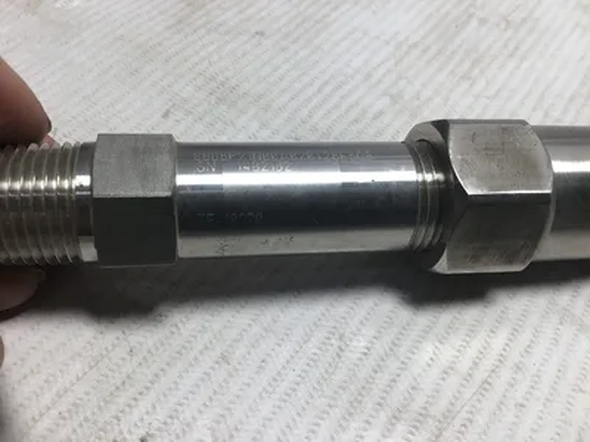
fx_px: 528
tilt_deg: -53.1
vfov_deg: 45.4
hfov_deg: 58.4
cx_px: 295
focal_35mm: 31
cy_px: 221
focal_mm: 3.3
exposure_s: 1/120
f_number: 2.4
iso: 32
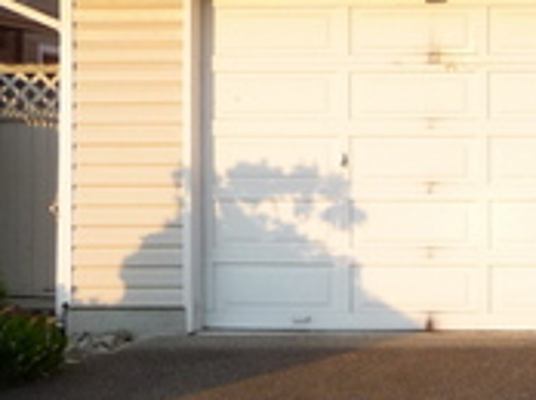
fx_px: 1825
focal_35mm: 118
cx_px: 878
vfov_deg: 12.5
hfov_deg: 15.1
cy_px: 203
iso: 100
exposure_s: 1/250
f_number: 3.3
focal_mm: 4.7
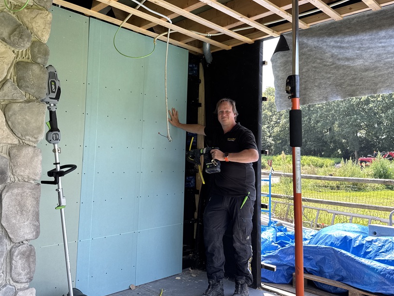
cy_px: 128
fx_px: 341
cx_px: 197
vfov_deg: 46.7
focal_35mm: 30
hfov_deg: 60.0
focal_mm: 6.76
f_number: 1.78
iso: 80
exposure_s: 1/381
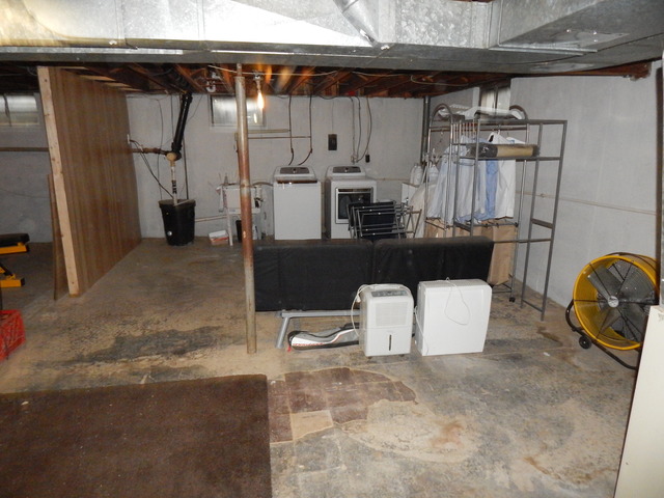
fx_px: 422
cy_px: 249
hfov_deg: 76.4
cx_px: 332
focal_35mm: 22
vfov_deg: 61.1
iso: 900
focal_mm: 4
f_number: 6
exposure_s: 1/30
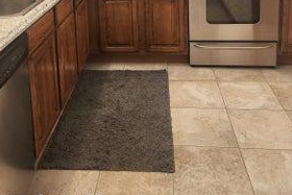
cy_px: -27
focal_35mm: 41
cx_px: 132
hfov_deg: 47.3
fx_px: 333
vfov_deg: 29.1
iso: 125
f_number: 1.8
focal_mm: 5.4
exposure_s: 1/120
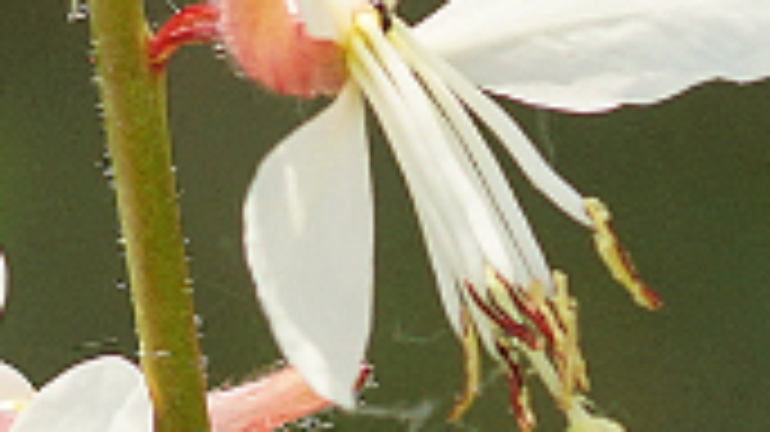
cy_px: 914
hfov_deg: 2.0
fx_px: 22551
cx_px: 513
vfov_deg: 1.1
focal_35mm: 1105
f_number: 6.3
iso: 160
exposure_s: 1/160
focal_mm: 100
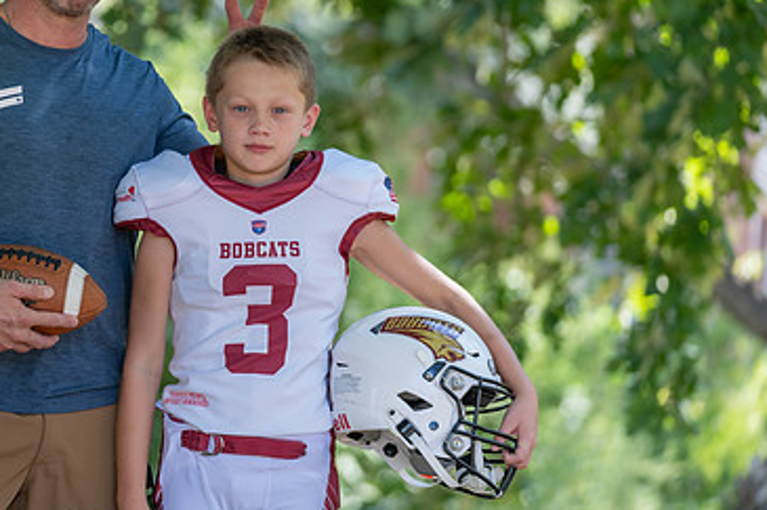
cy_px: 173
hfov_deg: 11.0
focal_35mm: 186
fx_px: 3961
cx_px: 168
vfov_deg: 7.4
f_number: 2.8
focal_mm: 117
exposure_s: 1/320
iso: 160
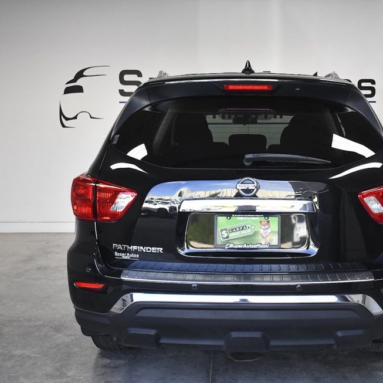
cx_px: 245
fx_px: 601
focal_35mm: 48
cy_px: 199
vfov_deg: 35.4
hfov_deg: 35.1
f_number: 3.8
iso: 2500
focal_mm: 24
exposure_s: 1/2000
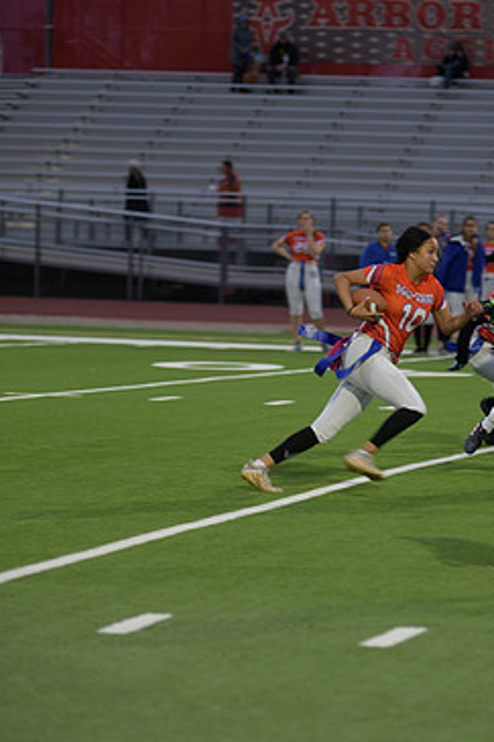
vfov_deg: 10.6
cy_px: 387
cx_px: 398
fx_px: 3997
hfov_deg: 7.1
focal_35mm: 194
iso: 320
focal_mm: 122
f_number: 2.8
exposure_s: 1/200
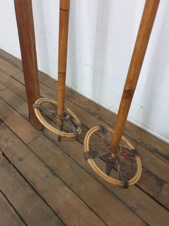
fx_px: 169
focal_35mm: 26
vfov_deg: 67.3
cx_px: 84
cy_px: 113
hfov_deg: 53.1
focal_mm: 4.3
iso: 320
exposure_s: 1/20
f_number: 1.5
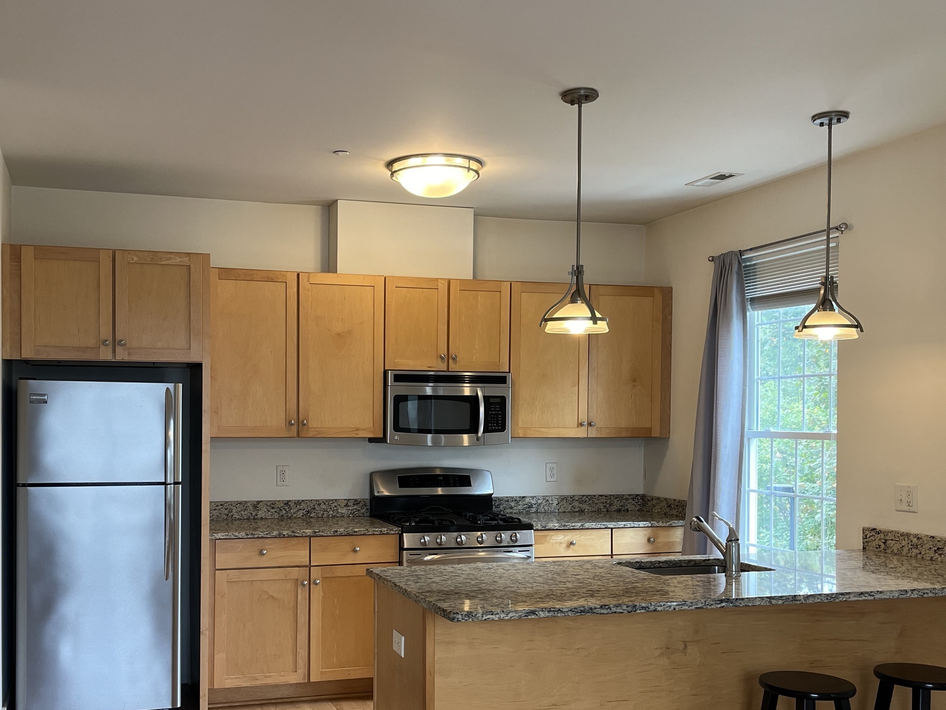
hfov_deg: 49.8
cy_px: 420
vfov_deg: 38.5
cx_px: 372
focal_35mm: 37
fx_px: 1011
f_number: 1.6
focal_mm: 5.1
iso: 100
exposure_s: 1/120
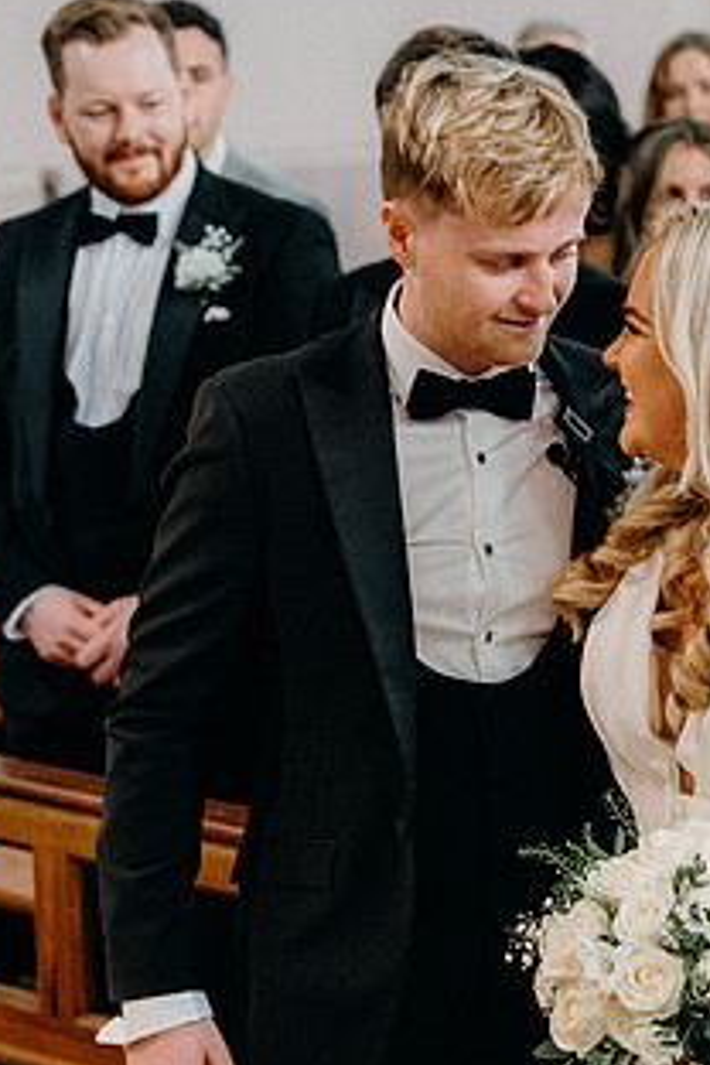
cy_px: 613
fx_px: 3846
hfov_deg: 10.5
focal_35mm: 130
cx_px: 724
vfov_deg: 15.8
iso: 4000
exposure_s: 1/160
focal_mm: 70
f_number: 3.5
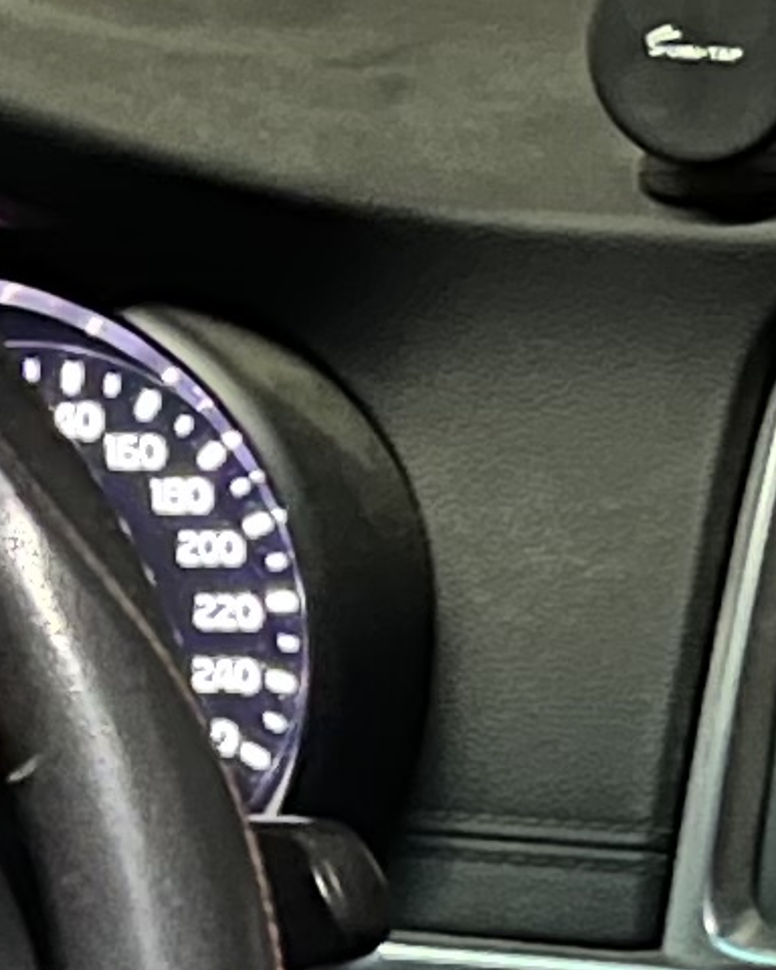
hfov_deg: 7.1
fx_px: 6115
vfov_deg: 8.5
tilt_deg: -34.5
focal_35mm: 213
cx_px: 1344
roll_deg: -2.3
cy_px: 2077
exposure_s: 1/17
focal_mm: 5.1
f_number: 1.6
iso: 1000
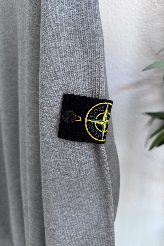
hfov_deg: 51.2
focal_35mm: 25
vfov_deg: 71.5
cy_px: 123
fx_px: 171
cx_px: 90
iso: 200
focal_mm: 6.76
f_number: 1.78
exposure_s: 1/90
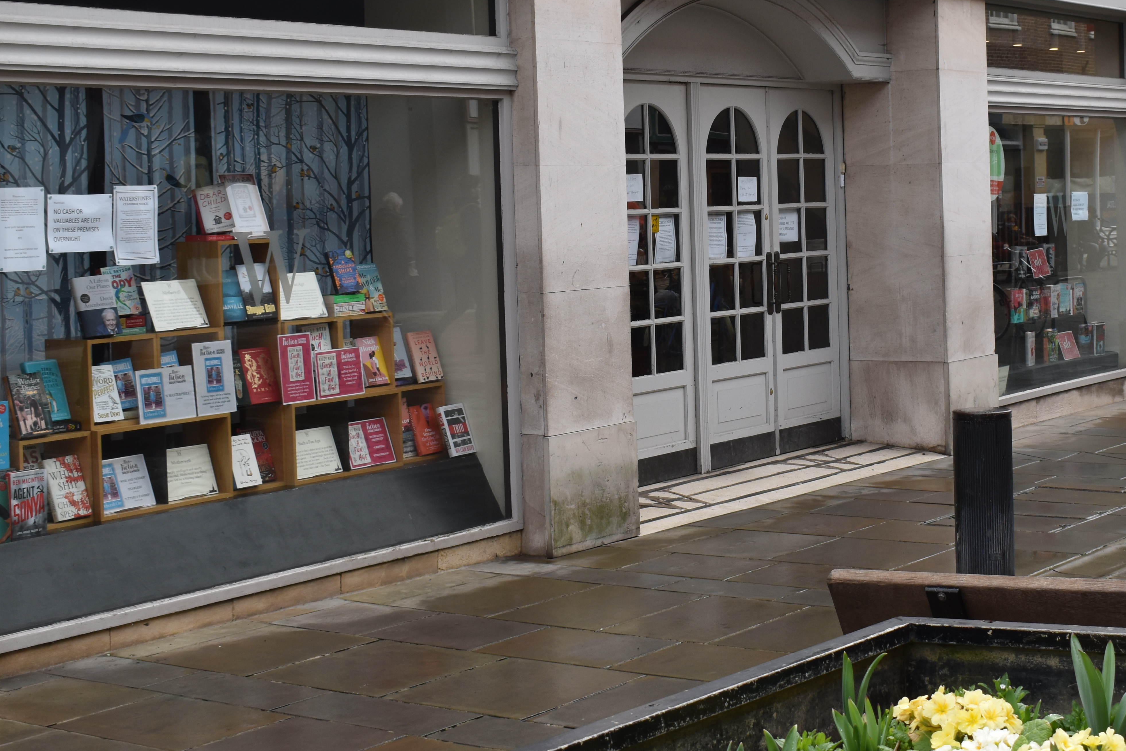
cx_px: 739
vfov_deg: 20.3
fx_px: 2088
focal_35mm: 67
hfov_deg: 30.0
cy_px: 250
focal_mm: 29
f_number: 7.1
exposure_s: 1/250
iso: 200
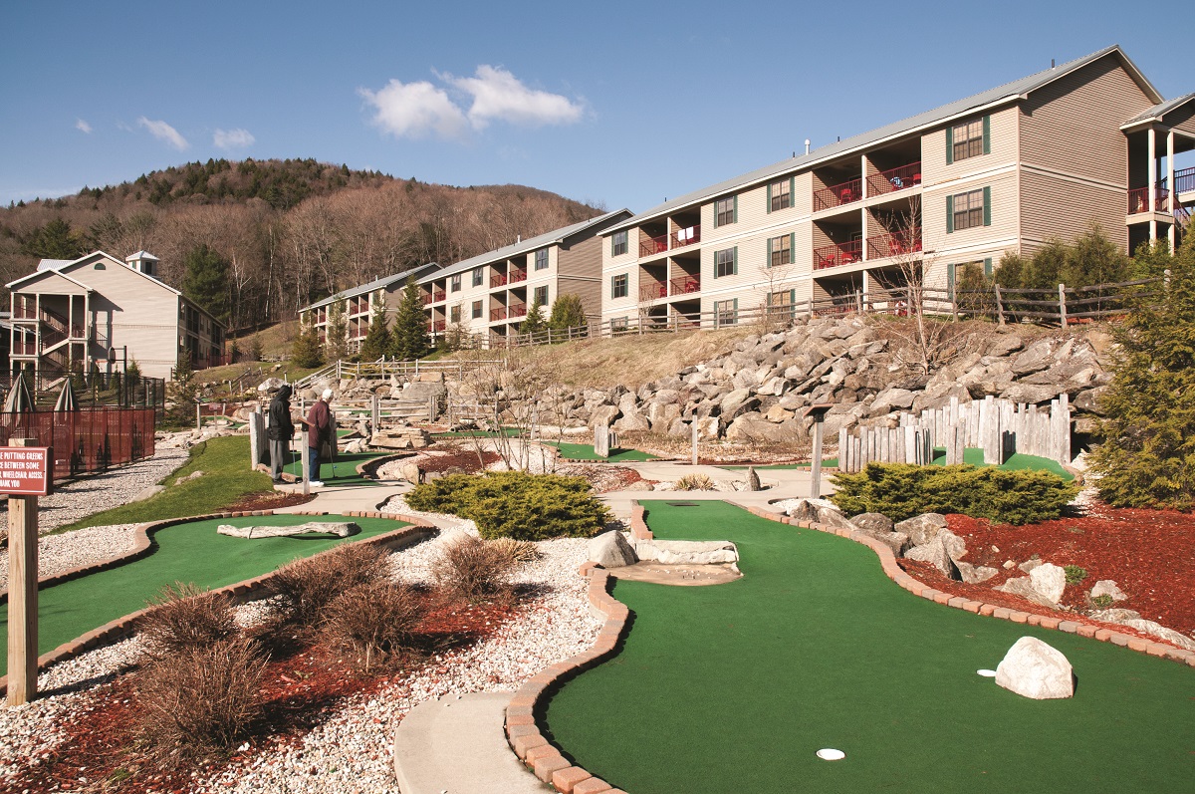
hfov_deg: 67.4
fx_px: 895
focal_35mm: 27
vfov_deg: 47.8
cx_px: 598
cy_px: 397
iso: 200
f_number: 9
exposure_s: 1/500
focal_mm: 18
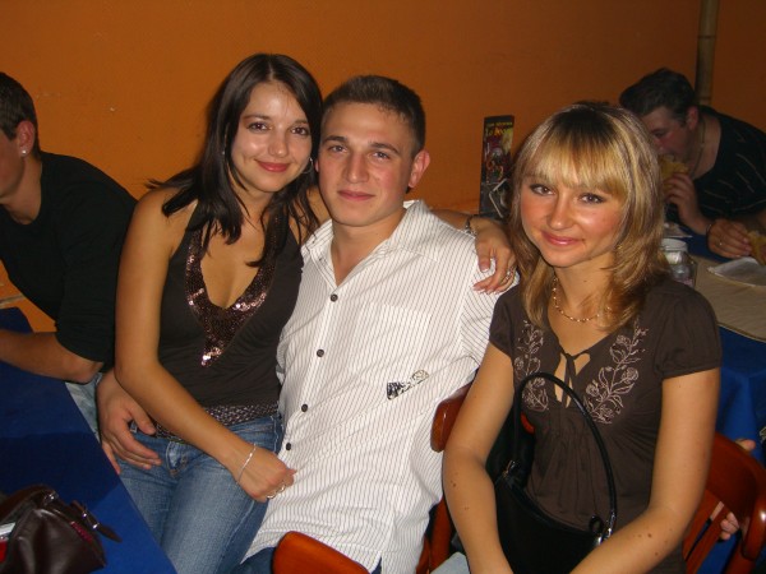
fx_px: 841
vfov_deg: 37.7
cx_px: 383
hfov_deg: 49.0
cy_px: 287
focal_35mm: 38
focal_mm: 7.9
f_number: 2.8
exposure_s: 1/60
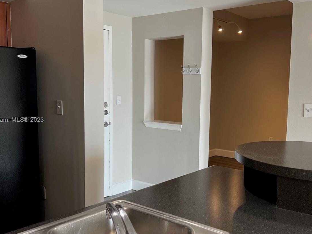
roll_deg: -0.9
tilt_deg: -6.2
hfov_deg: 48.8
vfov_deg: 37.7
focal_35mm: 38
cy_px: 120
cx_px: 181
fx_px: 342
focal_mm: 5.7
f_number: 1.5
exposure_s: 1/120
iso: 125
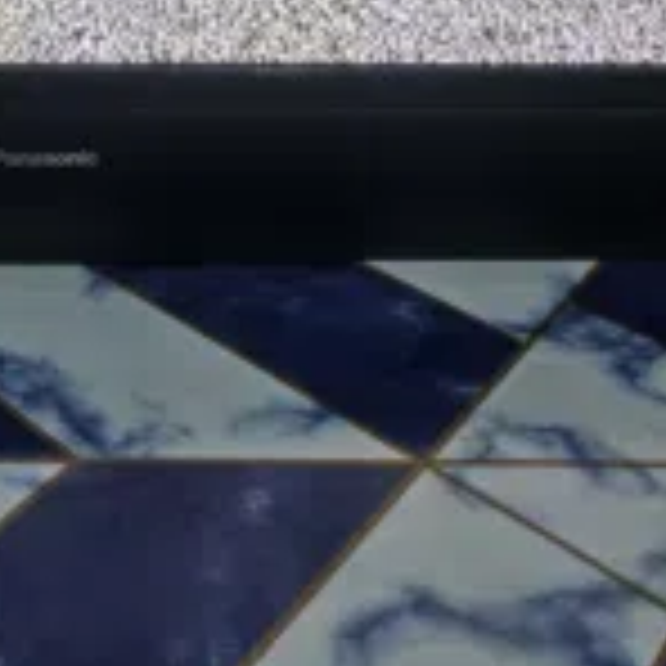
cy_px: -196
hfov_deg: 22.9
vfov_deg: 21.4
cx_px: 22
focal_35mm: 73
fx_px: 1589
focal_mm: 6.3
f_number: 1.7
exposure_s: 1/97.9
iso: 250
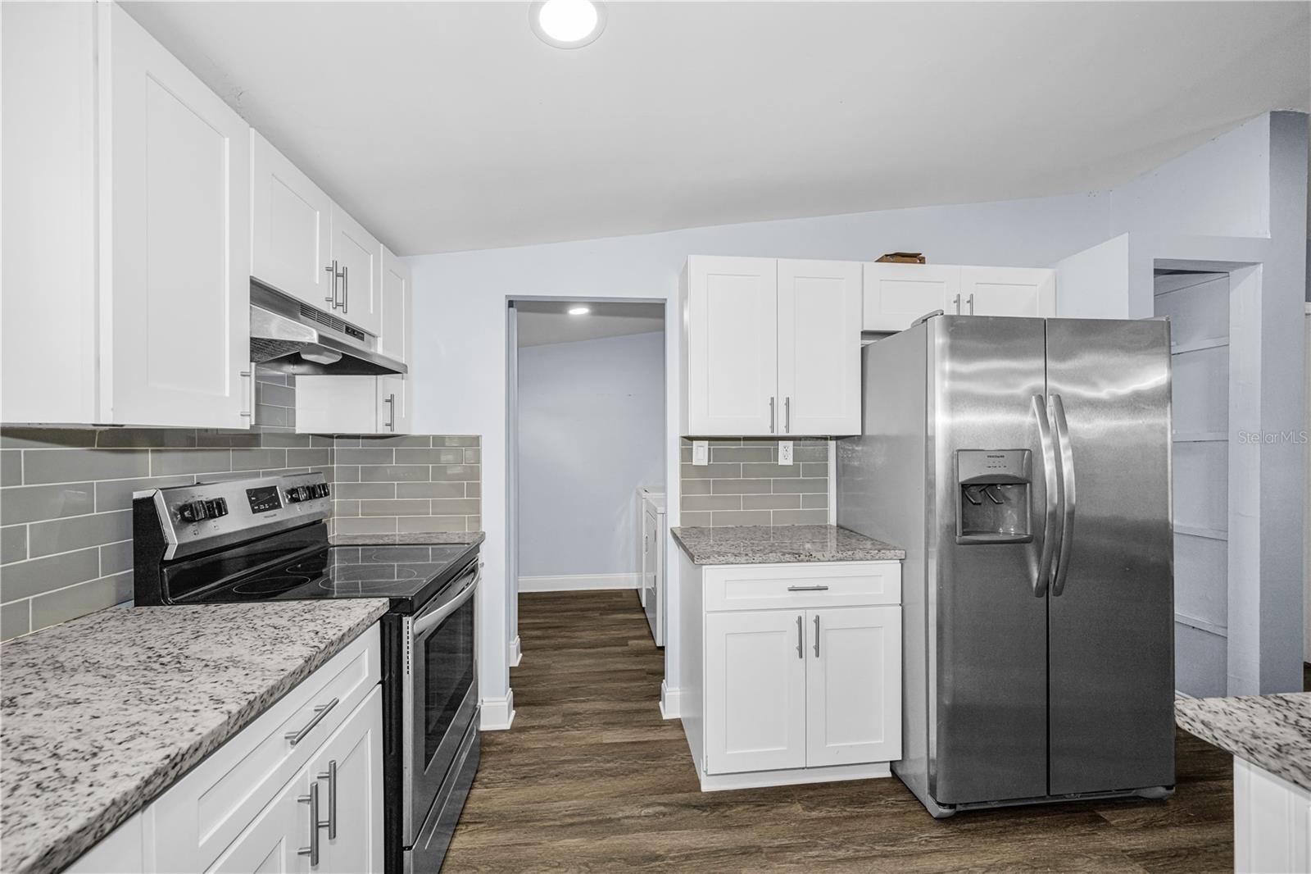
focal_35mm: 14
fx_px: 510
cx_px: 656
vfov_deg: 81.2
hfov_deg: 104.3
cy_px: 437
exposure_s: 1/50
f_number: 8
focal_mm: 14
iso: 250
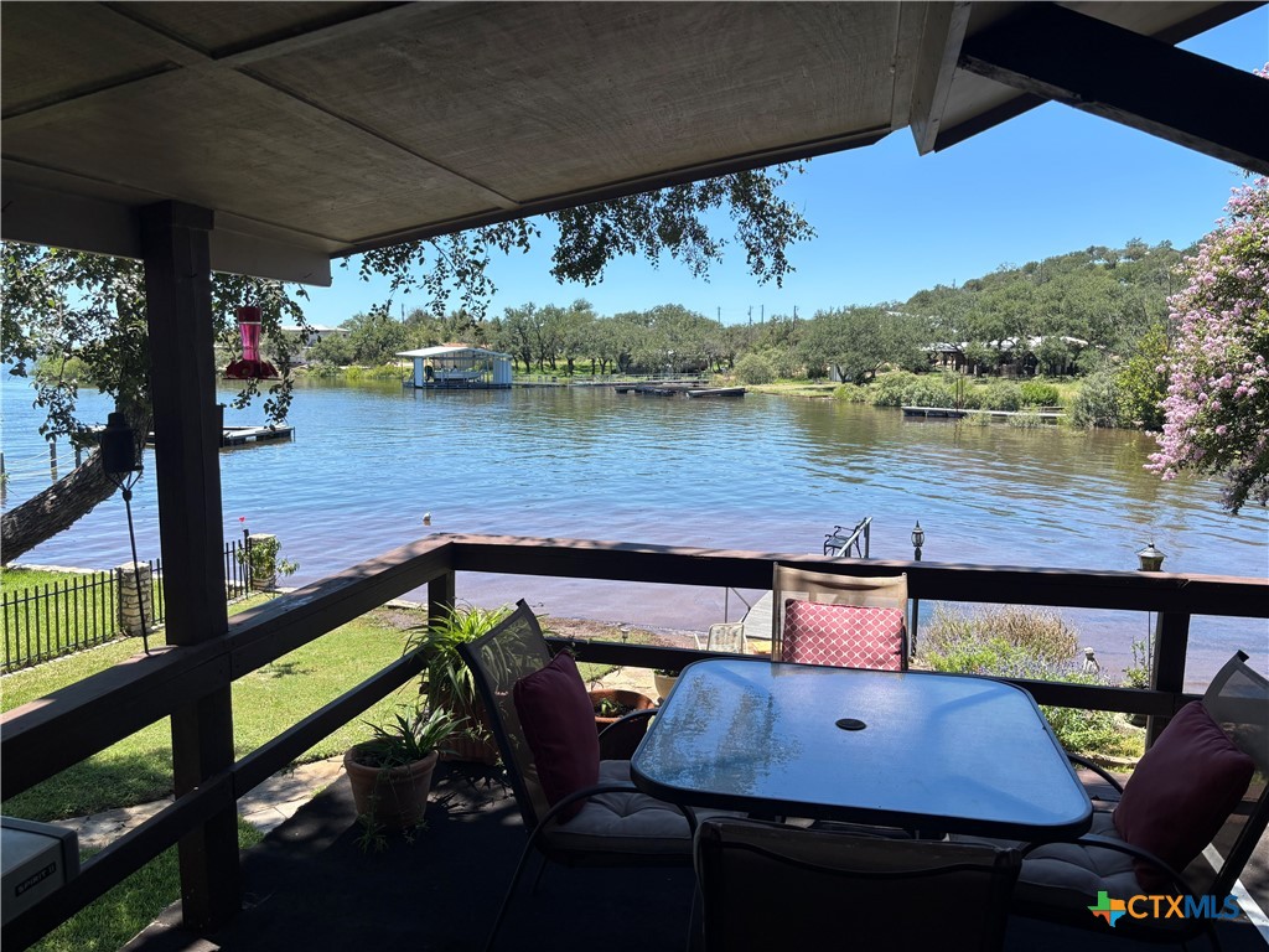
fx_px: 953
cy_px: 476
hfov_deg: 67.3
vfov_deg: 53.1
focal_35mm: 26
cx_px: 634
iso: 50
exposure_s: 1/1642
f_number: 1.6
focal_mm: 5.96
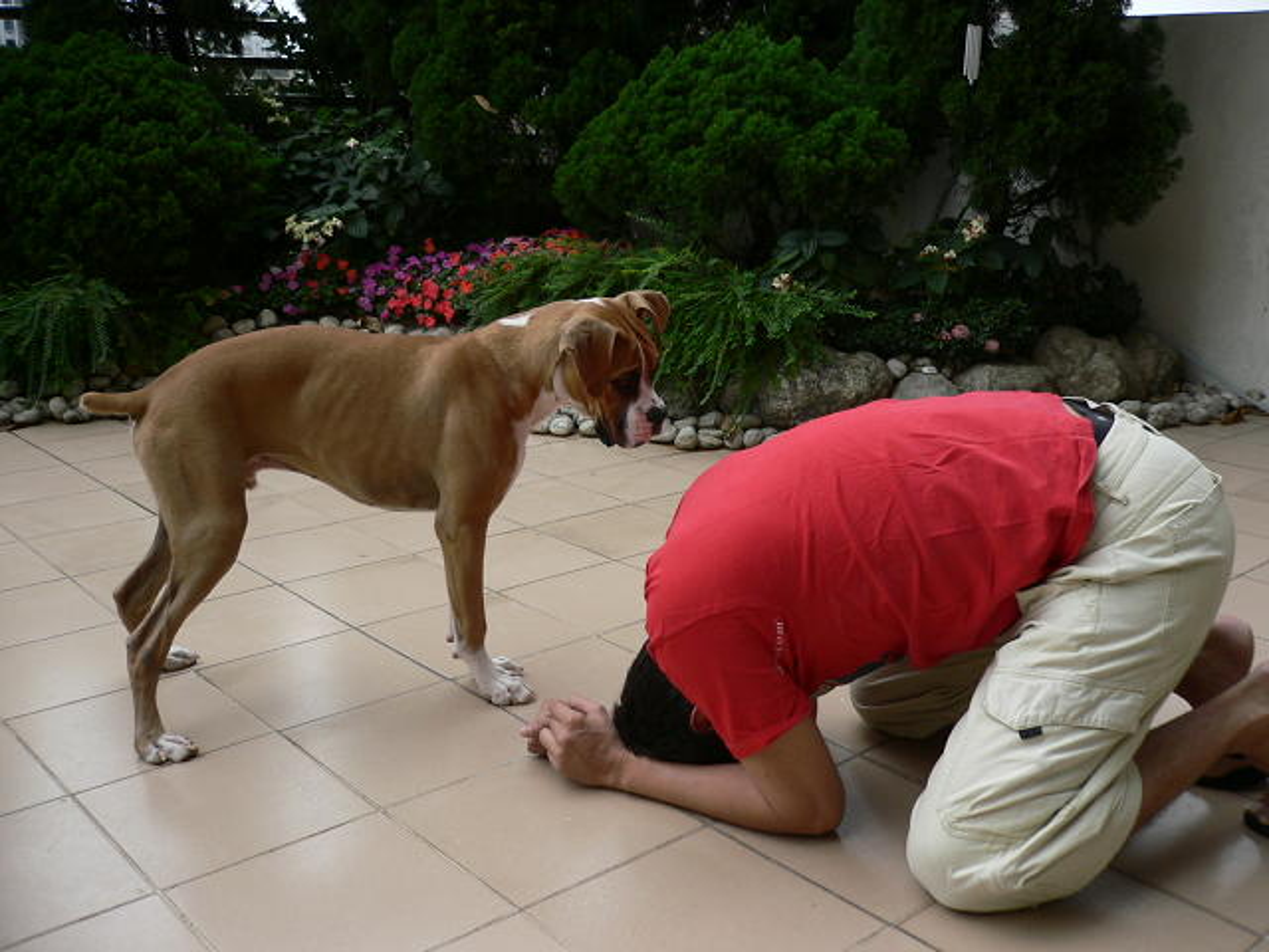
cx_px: 634
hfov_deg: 52.6
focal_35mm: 35
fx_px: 1283
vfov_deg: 40.7
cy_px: 476
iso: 64
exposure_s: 1/160
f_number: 2.8
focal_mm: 5.8
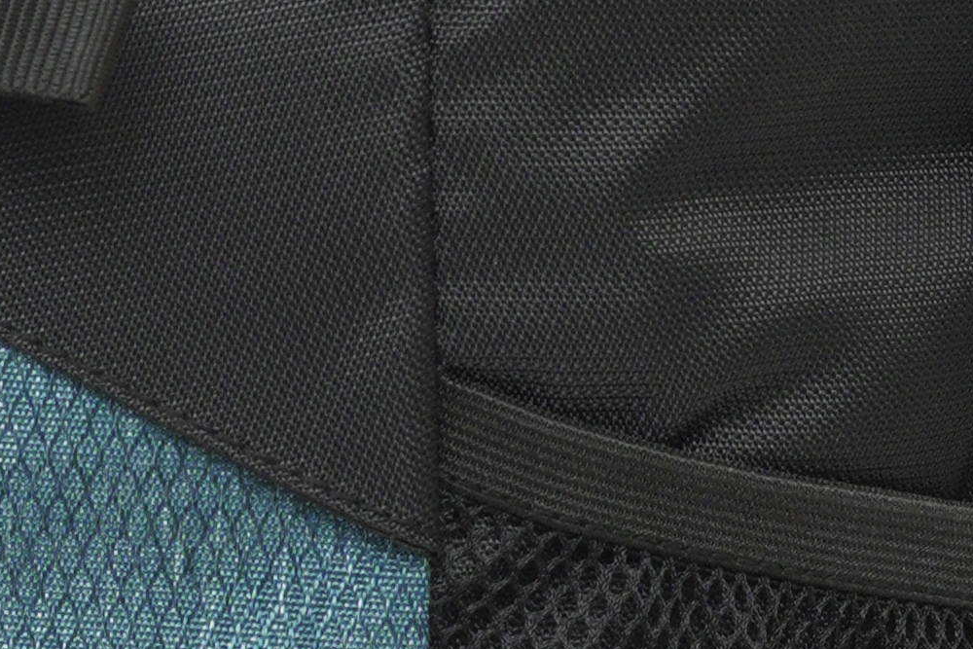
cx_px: 135
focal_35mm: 300
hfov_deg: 6.9
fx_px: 8109
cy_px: 304
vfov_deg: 4.6
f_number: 10
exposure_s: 1/160
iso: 800
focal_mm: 50
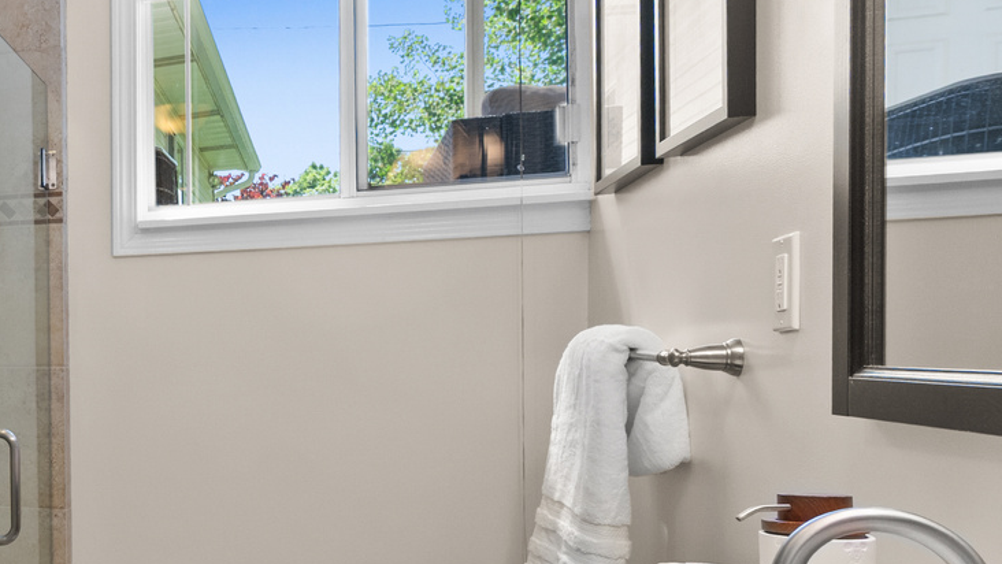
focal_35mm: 41
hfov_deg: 36.1
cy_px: 398
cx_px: -246
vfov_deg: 28.7
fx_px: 1089
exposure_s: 1/15
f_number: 7.1
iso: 500
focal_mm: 14
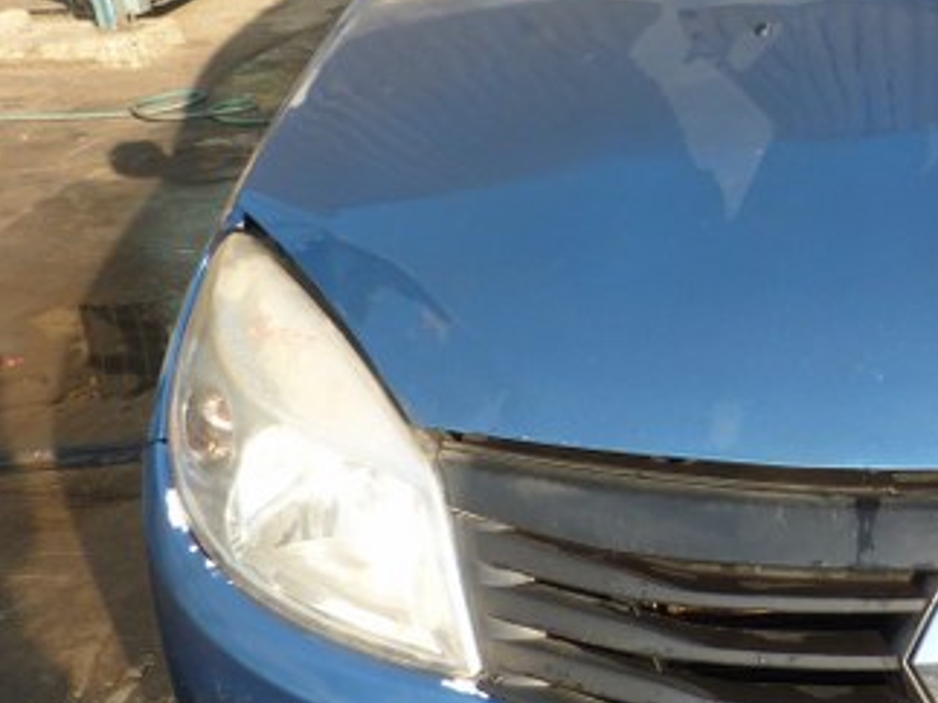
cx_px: 1045
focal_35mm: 62
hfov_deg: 28.2
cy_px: 363
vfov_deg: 23.6
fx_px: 1679
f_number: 4
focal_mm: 4.5
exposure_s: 1/100
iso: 80
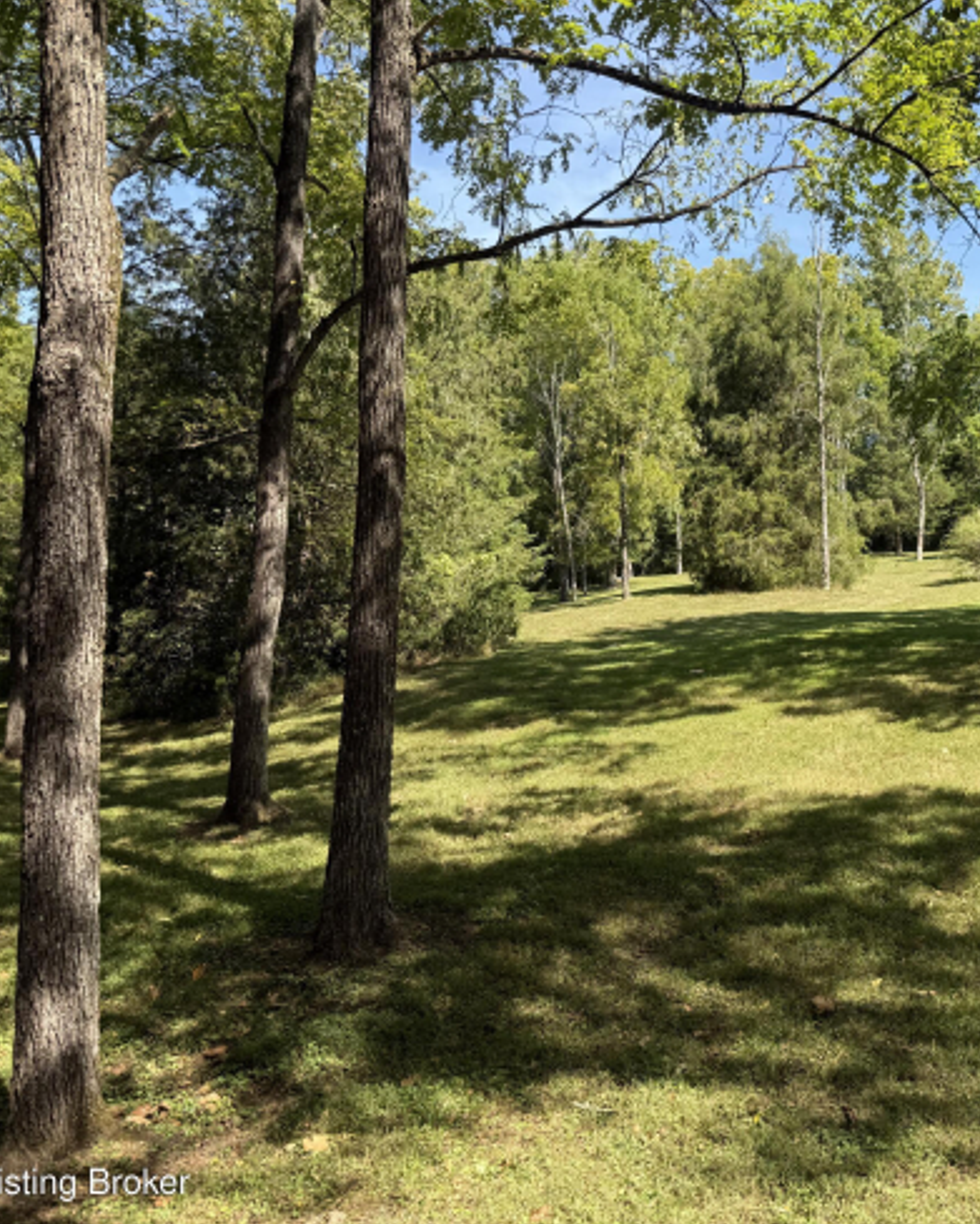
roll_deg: -1.0
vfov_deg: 55.6
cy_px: 612
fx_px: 1159
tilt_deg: +1.9
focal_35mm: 32
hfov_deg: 44.8
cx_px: 696
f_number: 1.78
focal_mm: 6.76
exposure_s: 1/1005
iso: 80
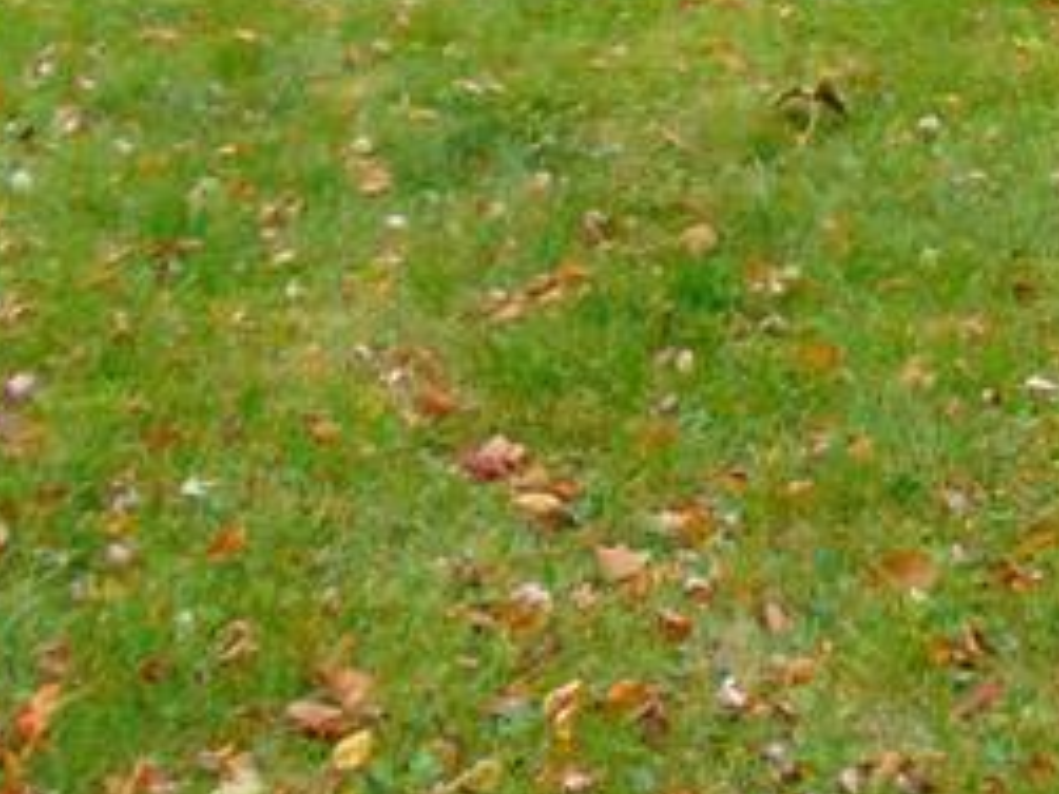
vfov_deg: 12.8
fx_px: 3119
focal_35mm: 102
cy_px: -735
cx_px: 1017
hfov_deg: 18.8
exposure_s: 1/100
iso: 80
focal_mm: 4.5
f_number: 3
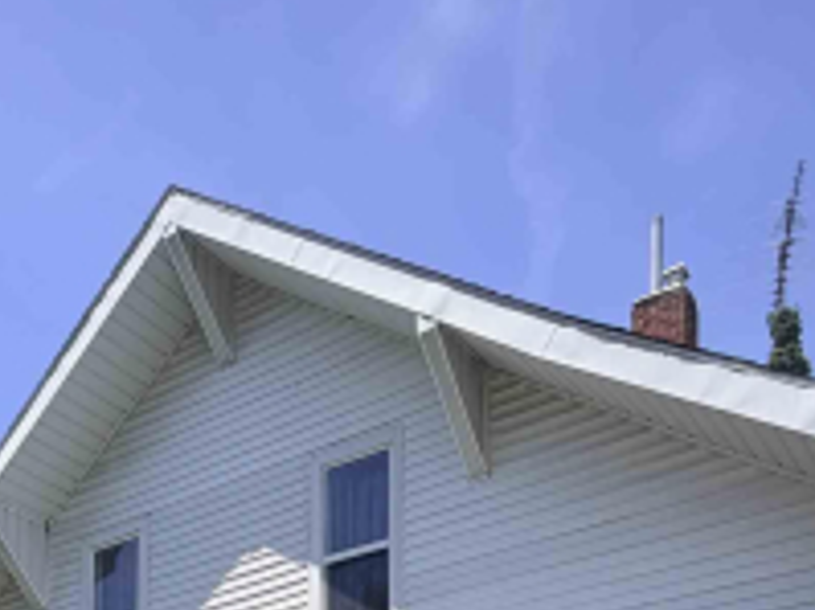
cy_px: 954
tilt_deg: +4.4
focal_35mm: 47
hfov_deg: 40.3
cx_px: 326
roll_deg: +1.1
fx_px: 1106
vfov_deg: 23.5
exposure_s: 1/830
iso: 20
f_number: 2.2
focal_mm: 2.22
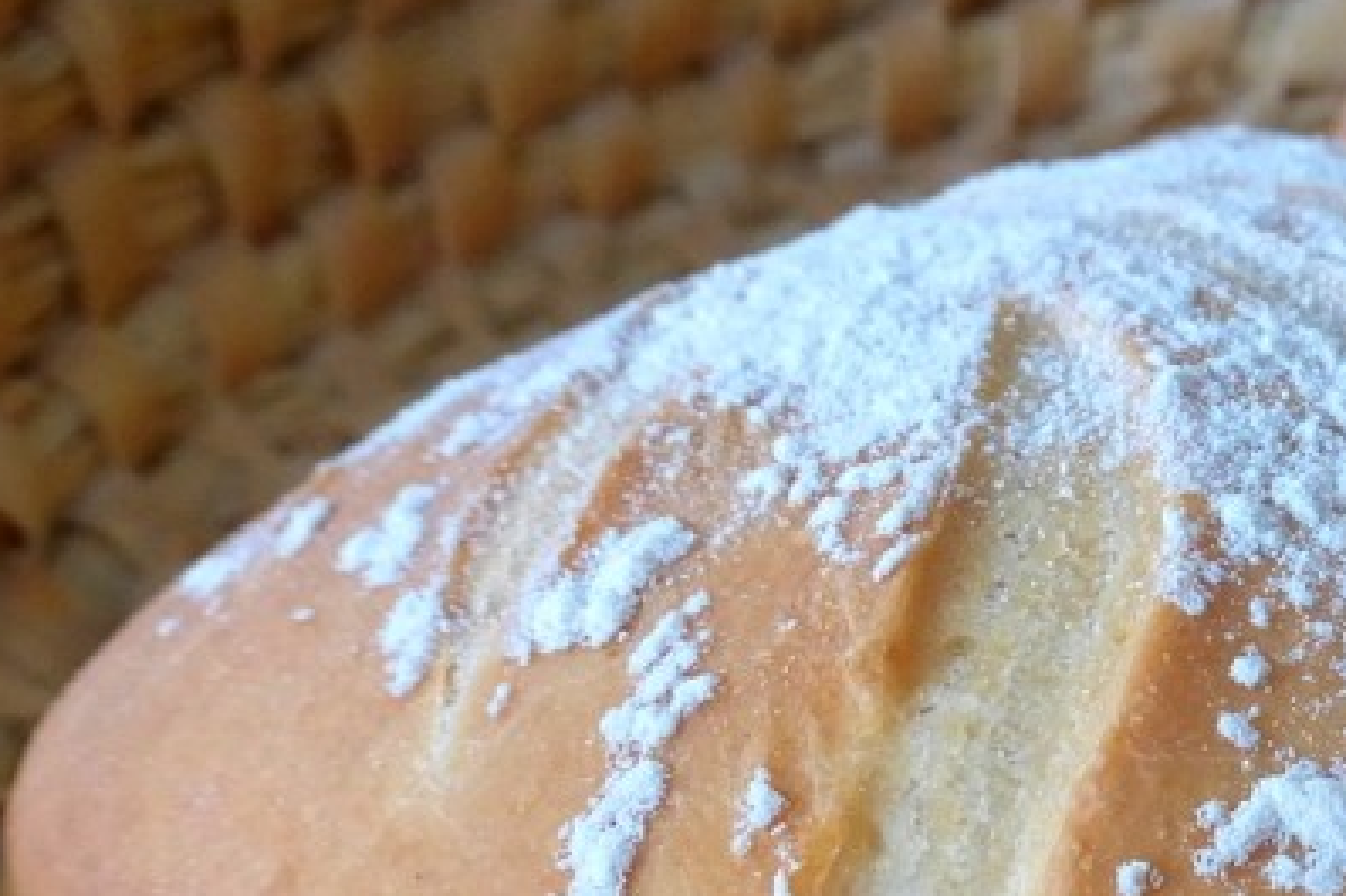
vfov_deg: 14.8
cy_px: 994
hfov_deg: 21.8
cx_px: 1343
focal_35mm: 90
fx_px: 3363
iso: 320
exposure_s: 1/60
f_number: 3.9
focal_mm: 7.4
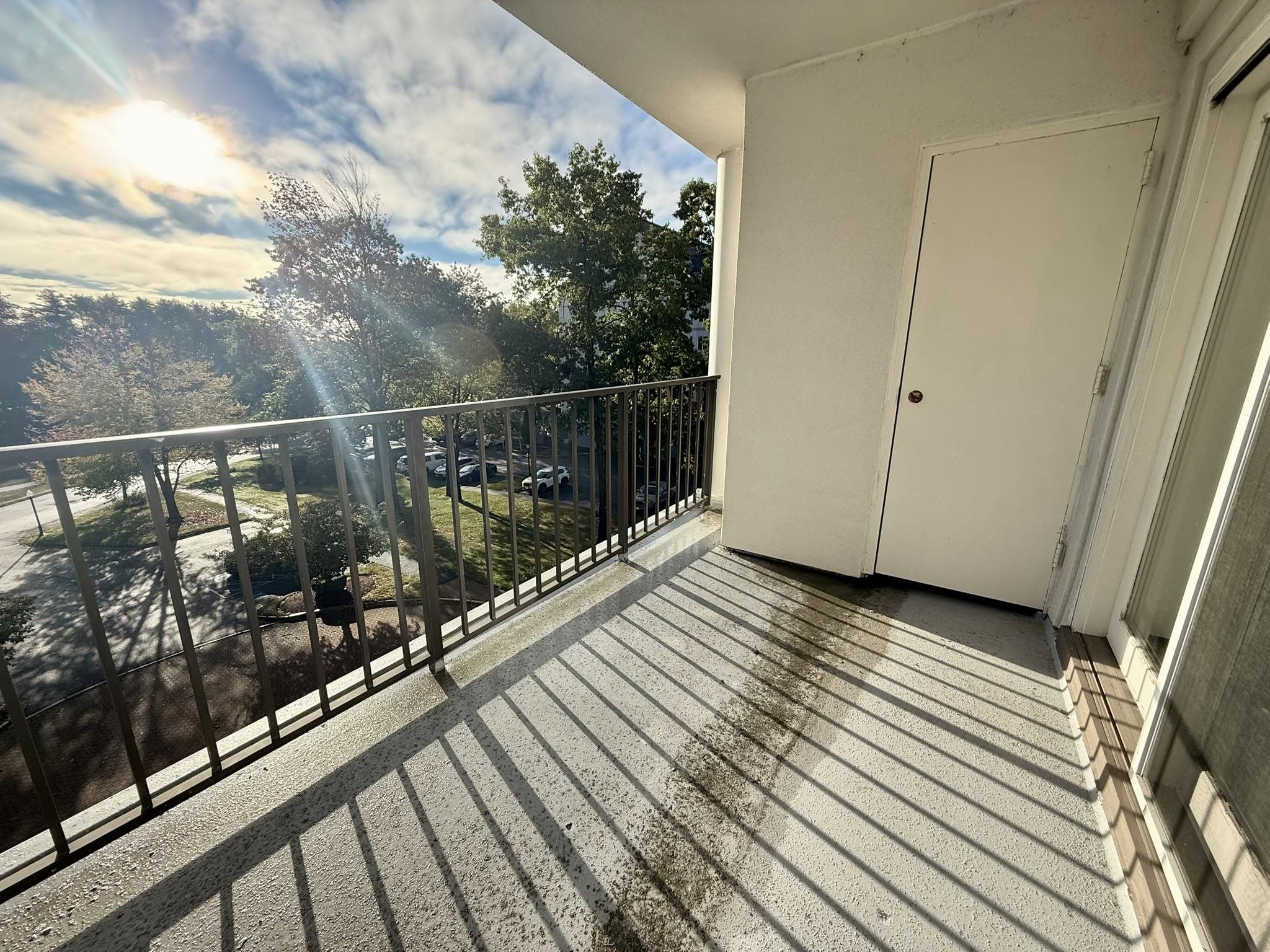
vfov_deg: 85.7
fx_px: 514
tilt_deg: -12.7
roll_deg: -0.3
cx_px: 635
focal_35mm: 14
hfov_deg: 102.1
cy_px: 476
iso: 80
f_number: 2.2
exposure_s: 1/1312
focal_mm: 2.22
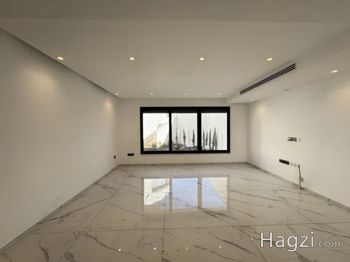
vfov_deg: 85.7
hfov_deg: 102.1
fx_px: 142
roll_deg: +0.0
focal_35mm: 14
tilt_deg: -1.3
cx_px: 175
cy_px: 131
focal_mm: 2.22
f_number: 2.2
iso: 40
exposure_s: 1/185
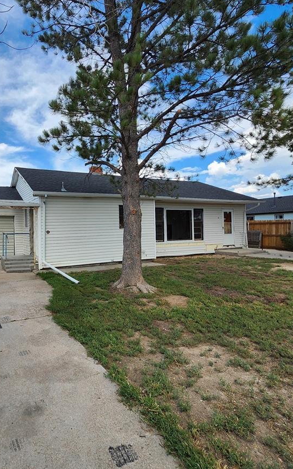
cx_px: 71
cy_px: 226
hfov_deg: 58.8
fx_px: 243
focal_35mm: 19
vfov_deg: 88.0
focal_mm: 1.74
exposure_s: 1/1148
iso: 40
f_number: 2.2
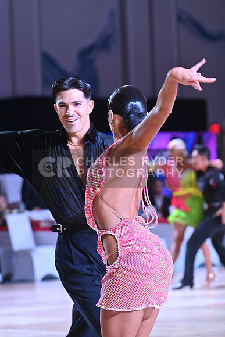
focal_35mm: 185
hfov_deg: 7.4
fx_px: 1733
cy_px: 168
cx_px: 112
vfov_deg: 11.1
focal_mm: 185
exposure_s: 1/400
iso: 4000
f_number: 7.1
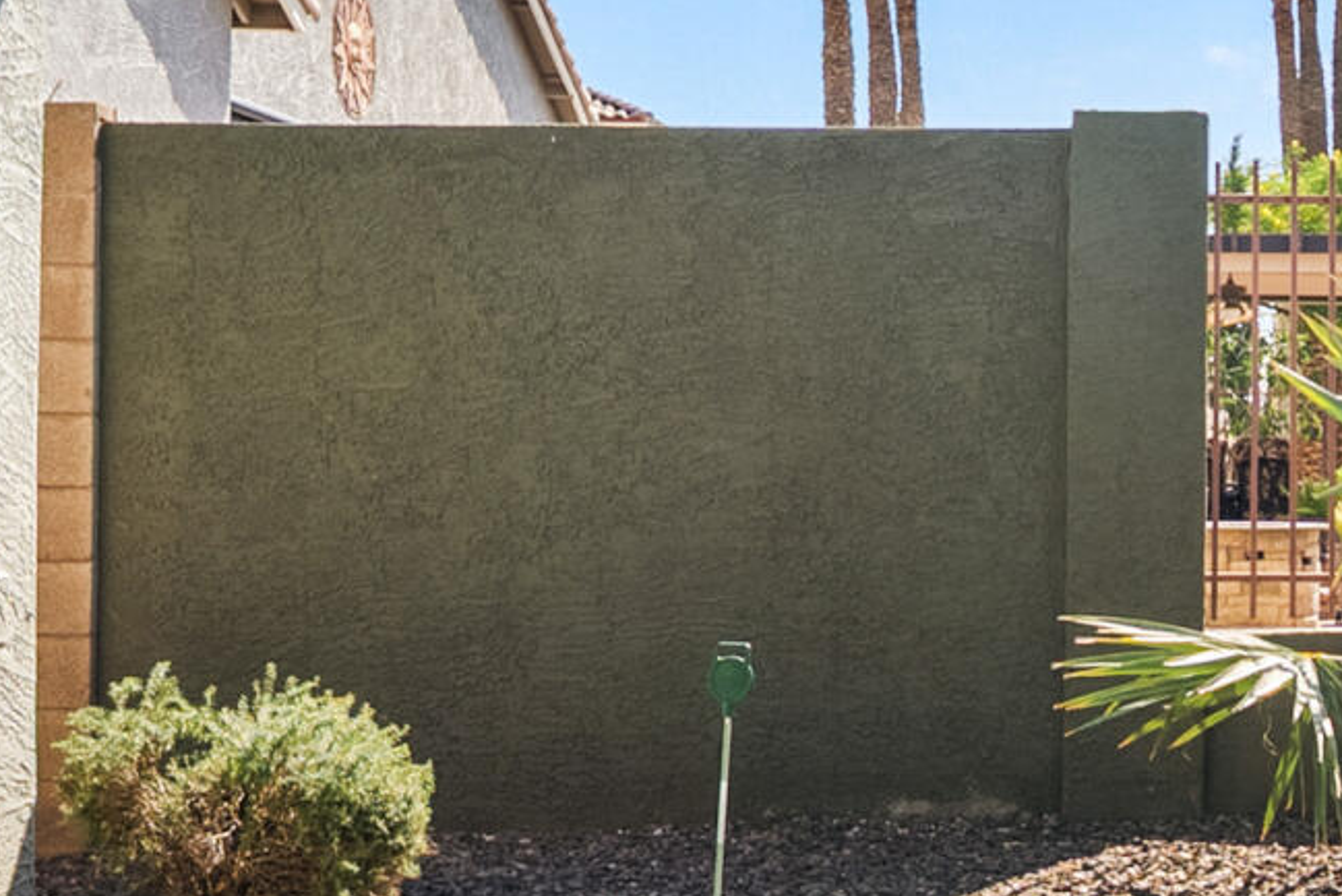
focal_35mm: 74
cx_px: 1338
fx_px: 2759
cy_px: 429
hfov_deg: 26.0
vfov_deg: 18.4
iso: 100
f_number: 8
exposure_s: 1/80
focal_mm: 16
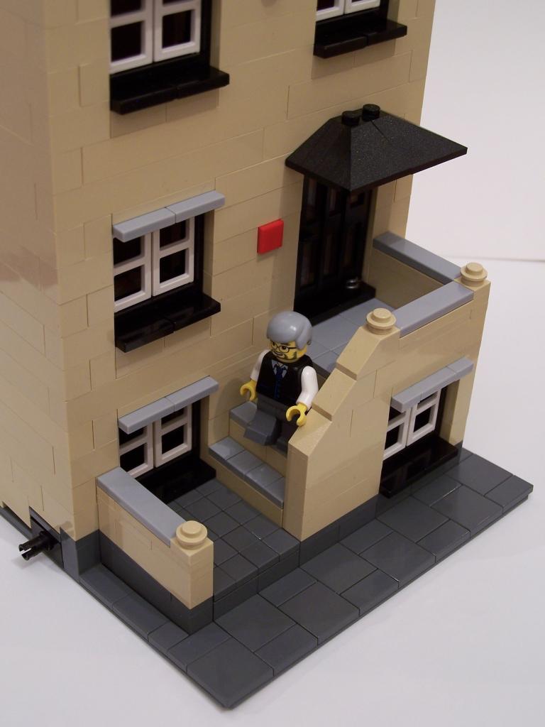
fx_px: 1176
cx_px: 272
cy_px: 364
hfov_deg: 26.1
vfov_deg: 34.3
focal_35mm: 56
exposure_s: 1/3
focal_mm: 9.3
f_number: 3.1
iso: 80
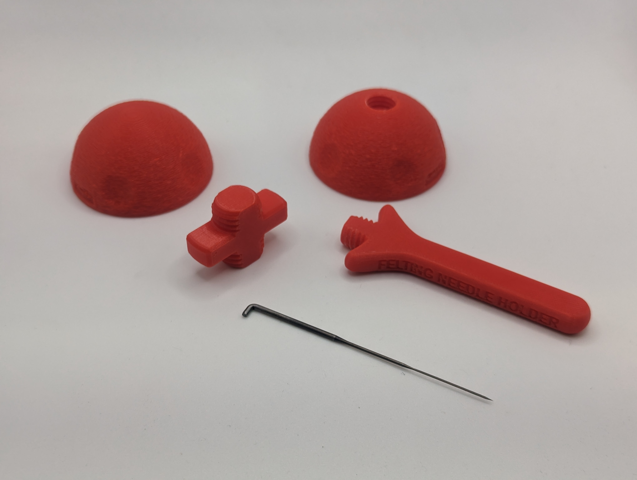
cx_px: 318
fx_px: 885
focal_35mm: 48
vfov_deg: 30.3
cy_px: 240
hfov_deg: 39.6
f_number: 1.85
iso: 63
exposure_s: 1/392
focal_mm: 6.81
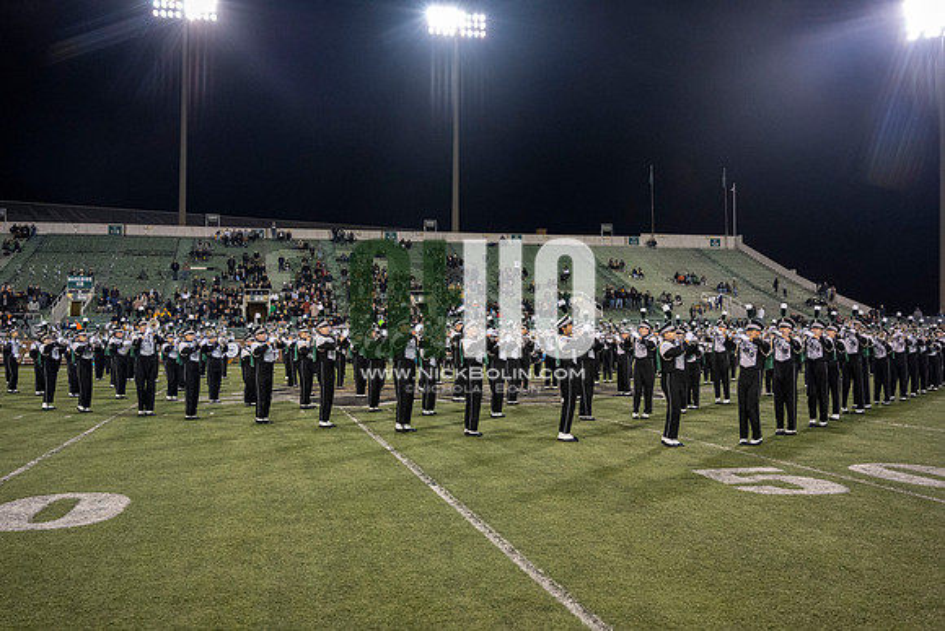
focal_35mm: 35
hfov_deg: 54.4
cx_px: 472
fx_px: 919
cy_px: 316
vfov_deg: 37.9
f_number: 4
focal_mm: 35
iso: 2000
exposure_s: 1/500
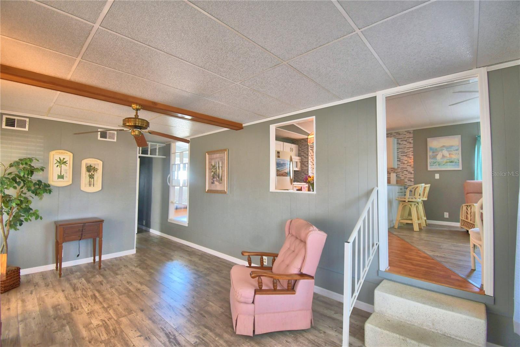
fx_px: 217
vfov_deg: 77.3
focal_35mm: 15
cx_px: 260
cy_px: 174
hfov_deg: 100.4
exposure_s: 1/30
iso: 560
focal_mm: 10
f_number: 4.5
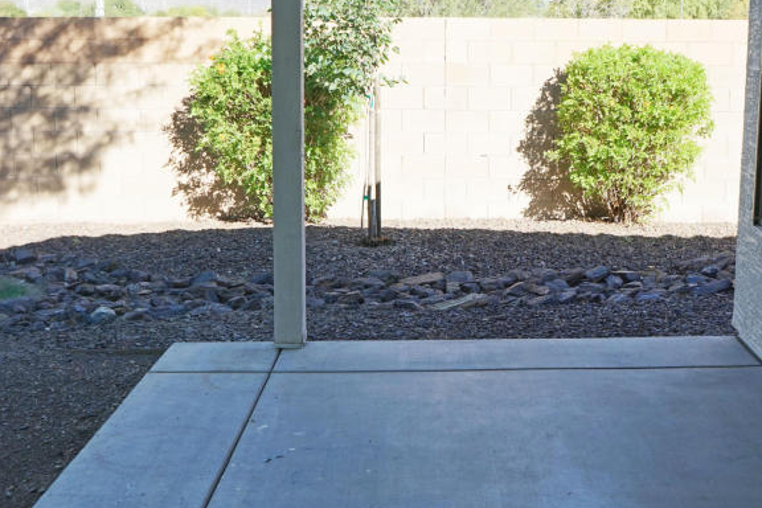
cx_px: 433
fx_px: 1185
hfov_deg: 35.6
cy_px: 279
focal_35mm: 56
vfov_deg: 24.2
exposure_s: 1/125
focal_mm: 28
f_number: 8
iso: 100
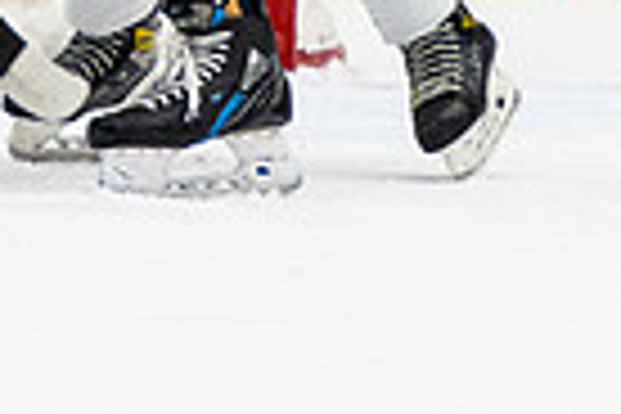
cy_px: -521
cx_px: 60
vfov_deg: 0.9
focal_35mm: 1532
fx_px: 26425
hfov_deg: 1.3
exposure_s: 1/640
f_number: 2.8
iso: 2000
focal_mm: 175
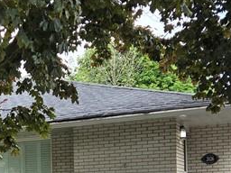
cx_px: -11
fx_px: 614
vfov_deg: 15.6
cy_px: 196
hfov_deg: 20.5
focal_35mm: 92
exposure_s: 1/281
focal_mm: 5.4
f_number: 1.8
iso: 25
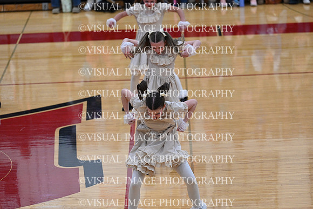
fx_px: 1739
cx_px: 156
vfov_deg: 6.9
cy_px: 104
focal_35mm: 200
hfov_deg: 10.3
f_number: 4
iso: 4000
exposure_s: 1/400
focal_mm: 200
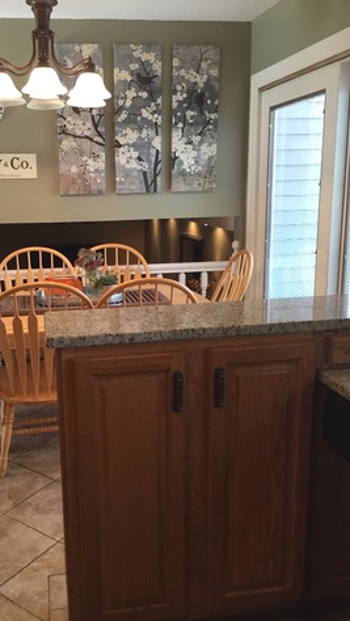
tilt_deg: -11.4
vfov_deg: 61.0
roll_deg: +2.1
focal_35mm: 32
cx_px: 117
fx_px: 527
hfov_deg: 36.3
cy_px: 309
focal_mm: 4.15
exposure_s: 1/30
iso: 50
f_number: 2.2
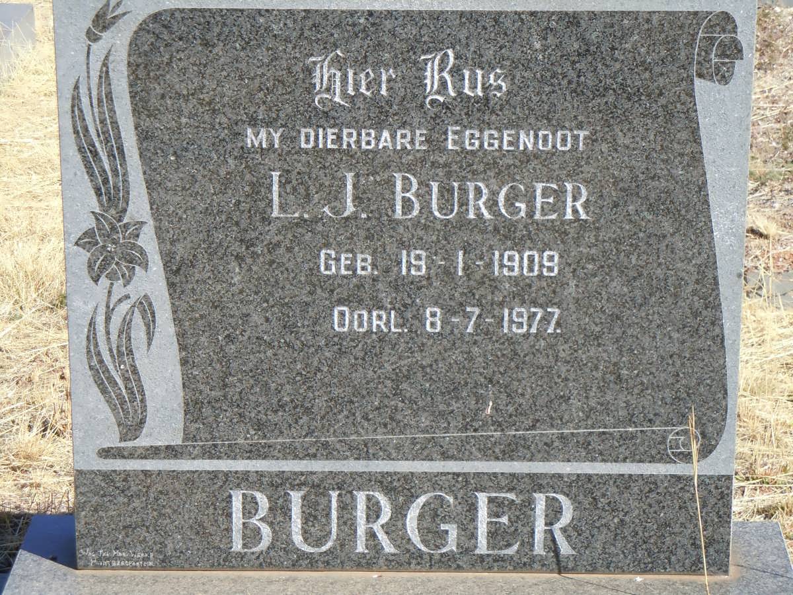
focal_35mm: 116
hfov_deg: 17.0
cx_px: 396
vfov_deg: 12.8
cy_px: 298
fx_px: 2657
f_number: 4.6
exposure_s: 1/500
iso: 200
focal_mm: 20.9
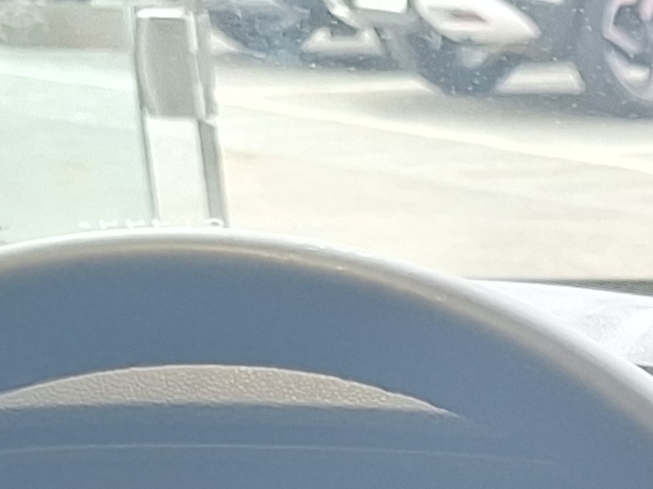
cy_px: 1553
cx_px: 1438
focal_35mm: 179
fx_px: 3377
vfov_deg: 7.2
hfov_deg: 10.0
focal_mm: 5.54
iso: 250
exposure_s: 1/60
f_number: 1.8
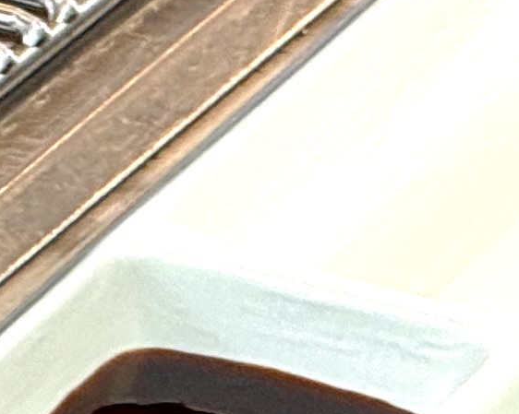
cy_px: -77
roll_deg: +0.5
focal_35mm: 841
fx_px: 12911
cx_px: -875
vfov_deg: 1.8
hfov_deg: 2.3
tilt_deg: -25.3
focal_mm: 15.66
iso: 125
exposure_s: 1/60
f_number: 2.8
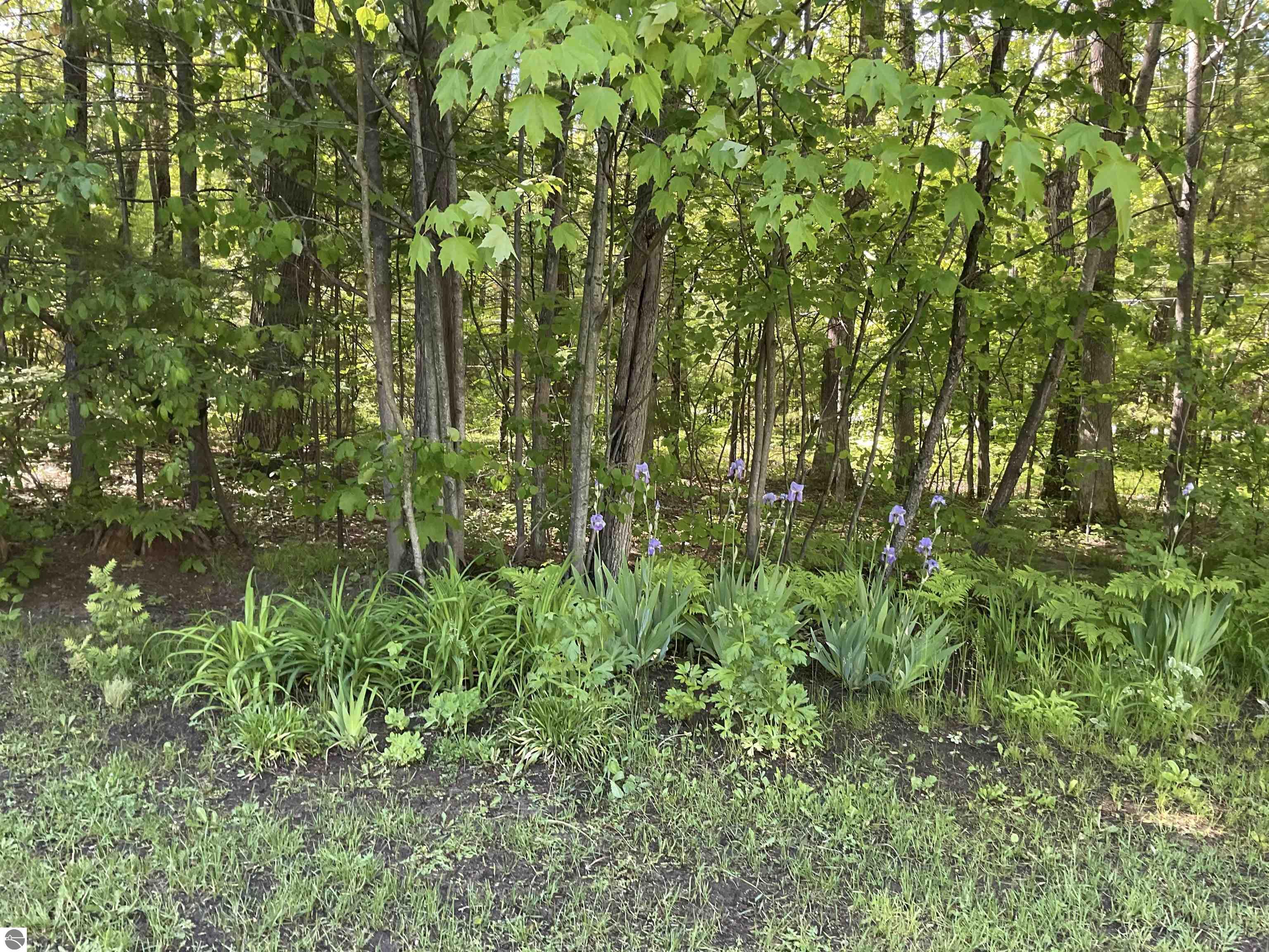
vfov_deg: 48.2
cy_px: 476
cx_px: 634
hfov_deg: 61.7
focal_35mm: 29
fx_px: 1063
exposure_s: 1/60
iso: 50
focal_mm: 3
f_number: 1.8
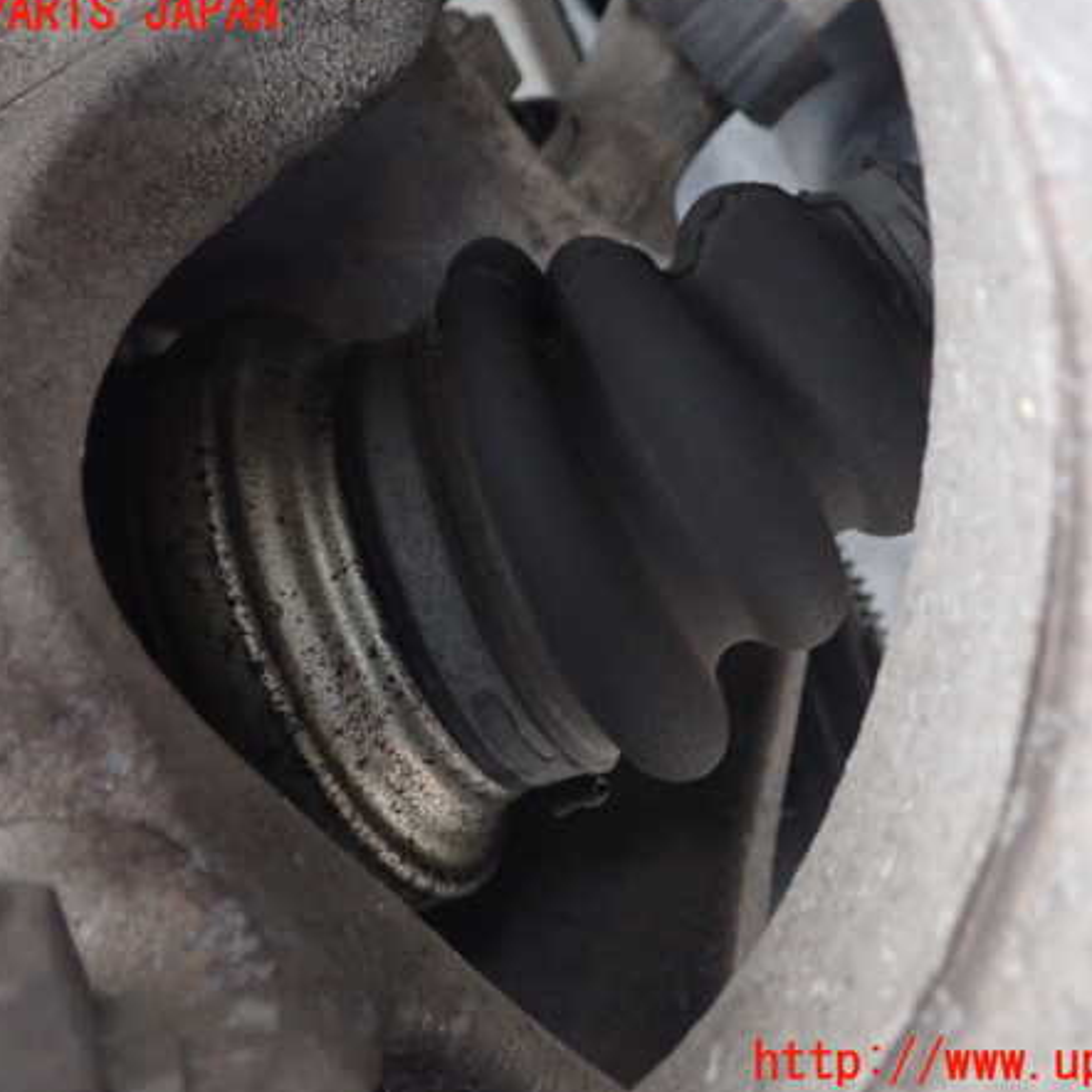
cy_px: 539
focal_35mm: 36
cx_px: 571
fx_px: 1285
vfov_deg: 46.0
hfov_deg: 46.0
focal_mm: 5.4
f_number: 2.3
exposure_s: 1/10
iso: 800
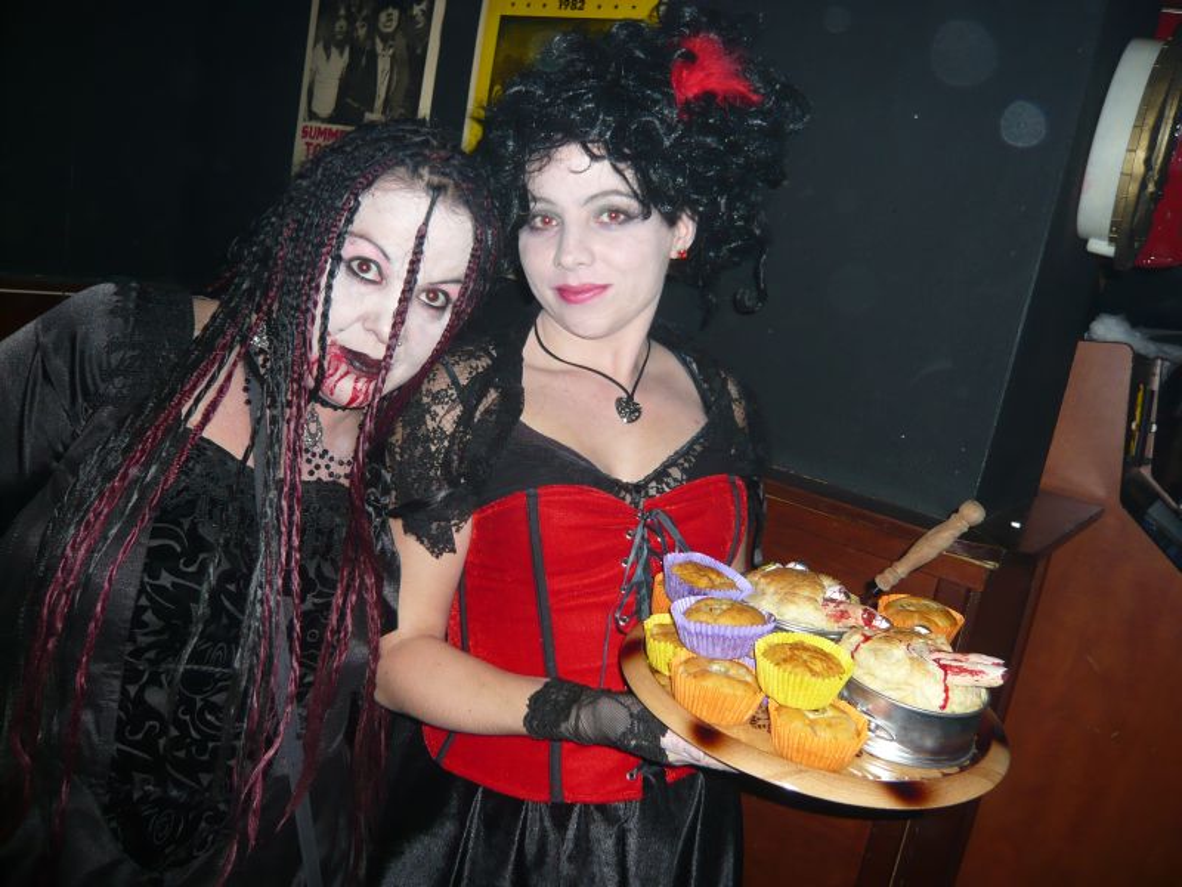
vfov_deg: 49.7
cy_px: 444
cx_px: 591
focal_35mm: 28
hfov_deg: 63.4
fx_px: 956
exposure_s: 1/30
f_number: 2.8
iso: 100
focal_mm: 4.6
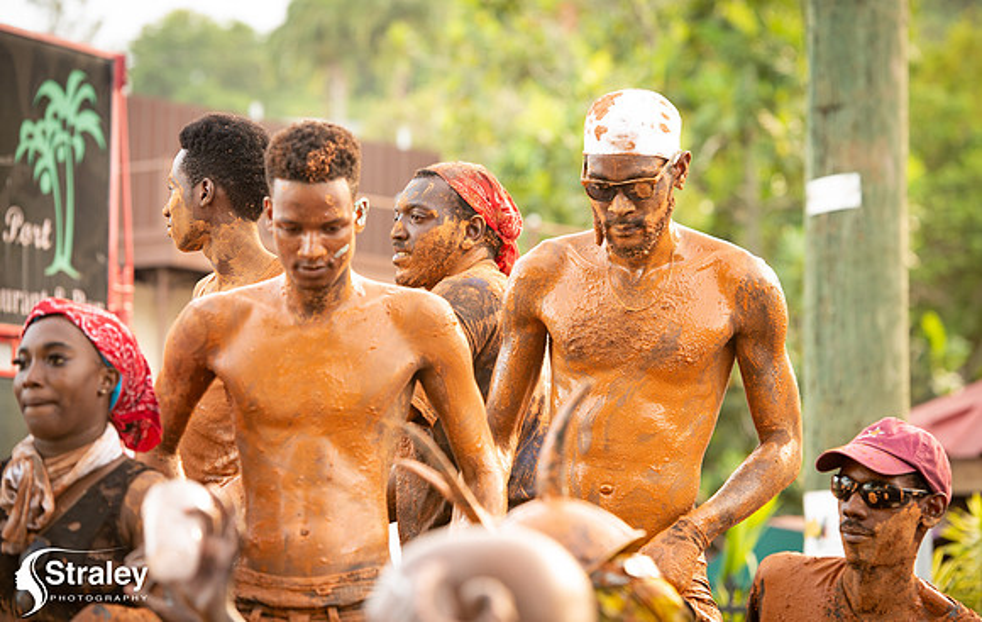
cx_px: 523
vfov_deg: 8.7
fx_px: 4063
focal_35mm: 151
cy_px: 274
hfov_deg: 13.8
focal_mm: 140
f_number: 5
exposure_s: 1/200
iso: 1100
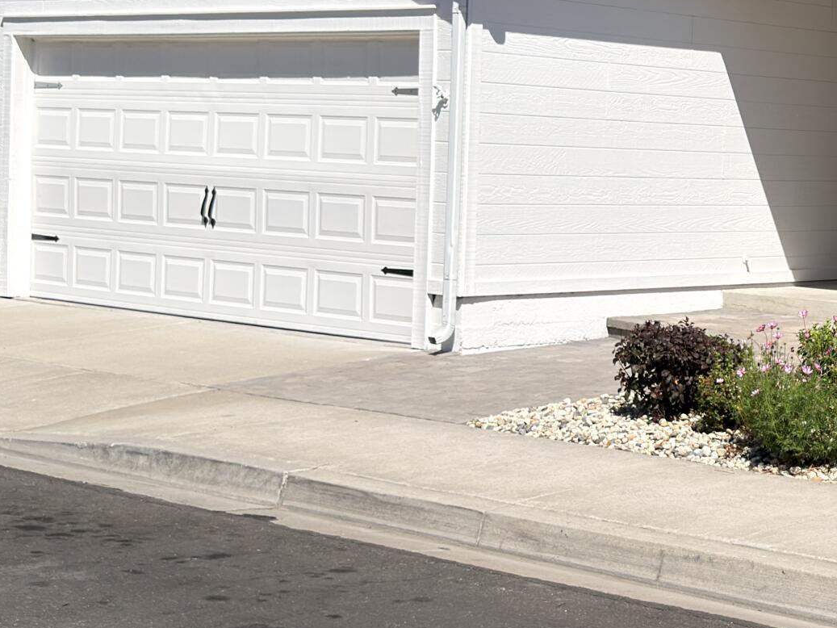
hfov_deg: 22.8
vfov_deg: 18.2
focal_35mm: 81
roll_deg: -2.3
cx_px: 911
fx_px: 1959
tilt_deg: -2.6
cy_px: 204
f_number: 1.78
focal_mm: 6.76
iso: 64
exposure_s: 1/6173
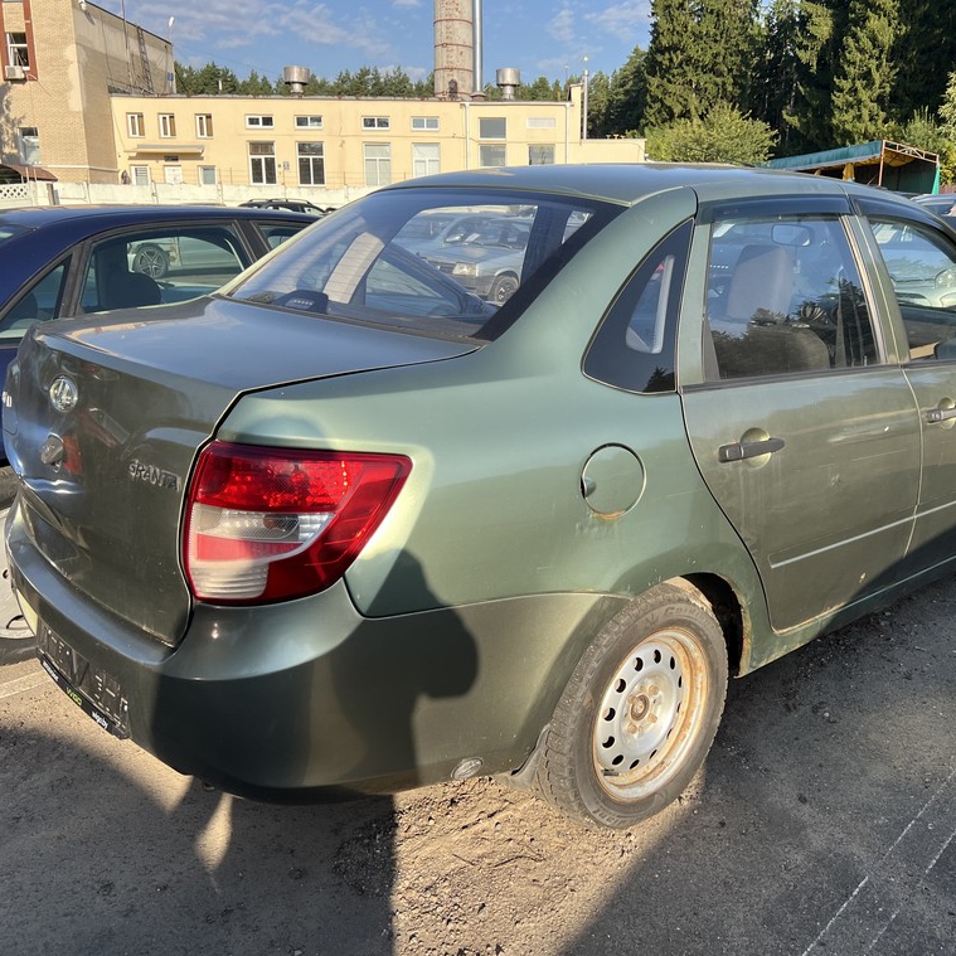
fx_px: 969
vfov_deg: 52.5
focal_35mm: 31
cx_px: 558
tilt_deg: -14.9
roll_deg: +0.8
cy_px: 474
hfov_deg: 52.3
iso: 50
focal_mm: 5.7
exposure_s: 1/1669
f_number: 1.5
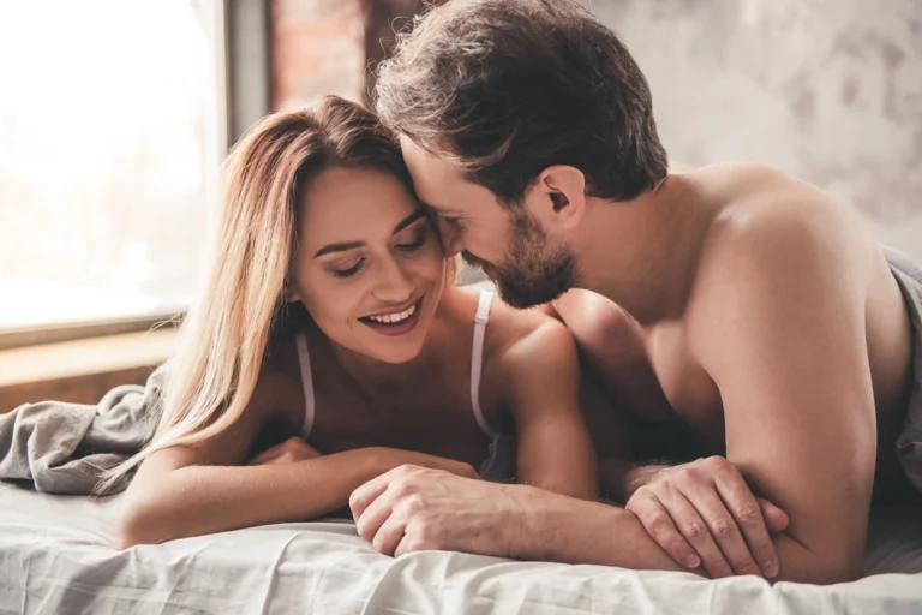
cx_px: 461
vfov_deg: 26.0
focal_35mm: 52
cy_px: 308
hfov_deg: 38.2
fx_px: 1332
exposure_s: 1/400
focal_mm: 52
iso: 640
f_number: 2.8
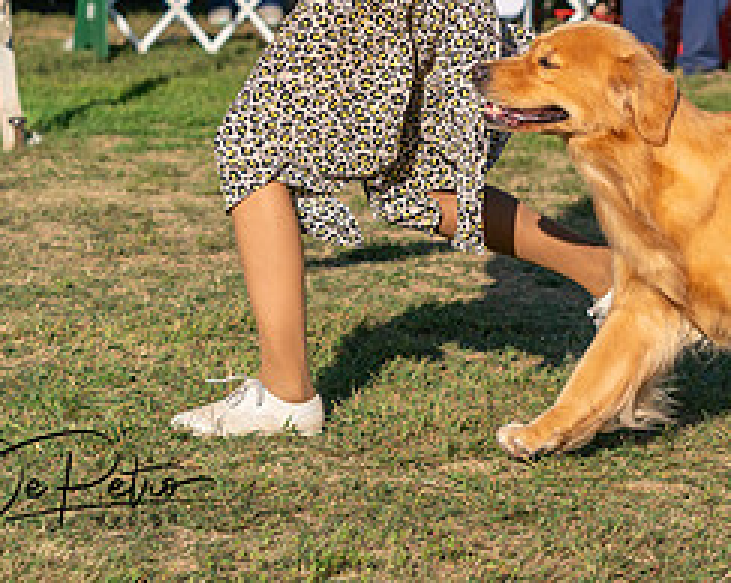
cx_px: 760
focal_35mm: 193
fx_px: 4172
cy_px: -78
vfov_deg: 7.9
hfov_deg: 9.9
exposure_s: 1/1250
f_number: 4.5
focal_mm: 74
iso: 100
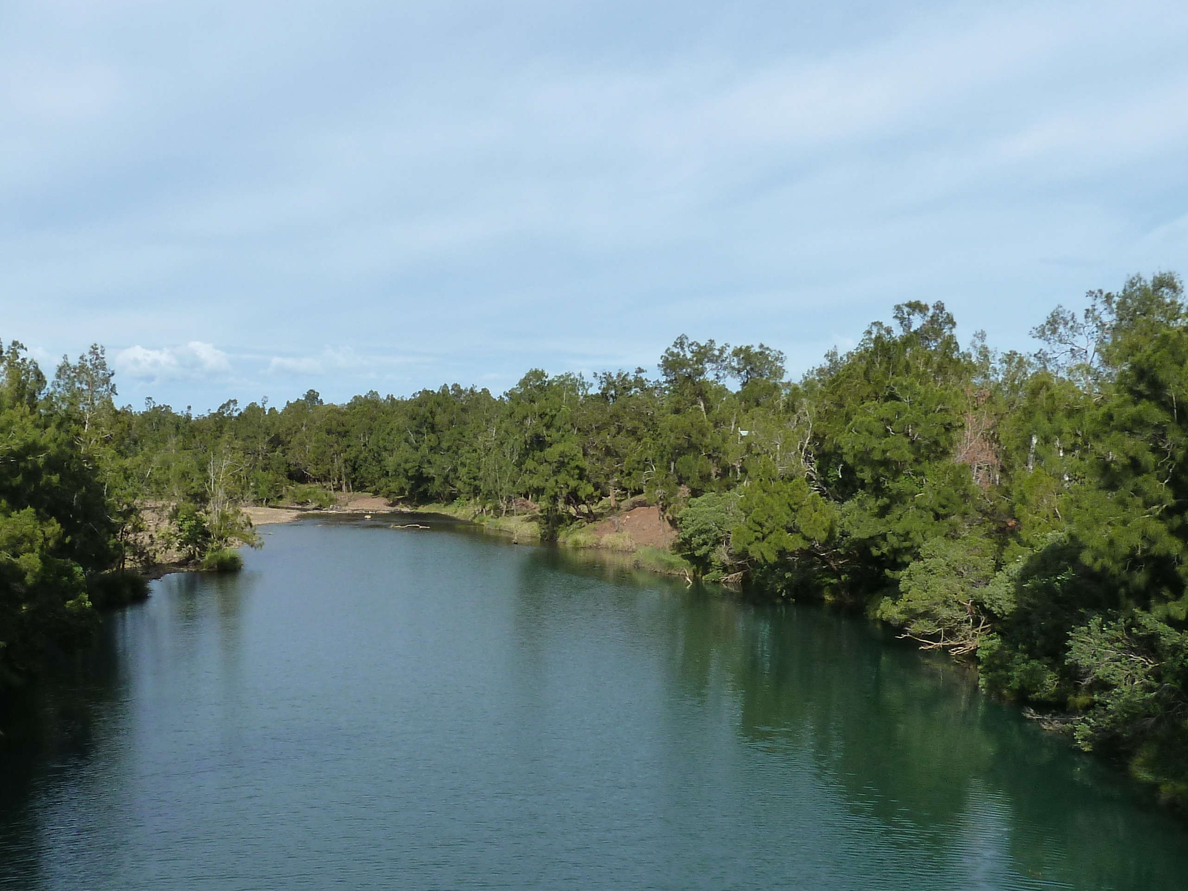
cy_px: 501
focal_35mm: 39
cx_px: 445
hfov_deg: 47.4
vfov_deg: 36.8
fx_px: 1338
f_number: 5
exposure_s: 1/400
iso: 125
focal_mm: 4.1
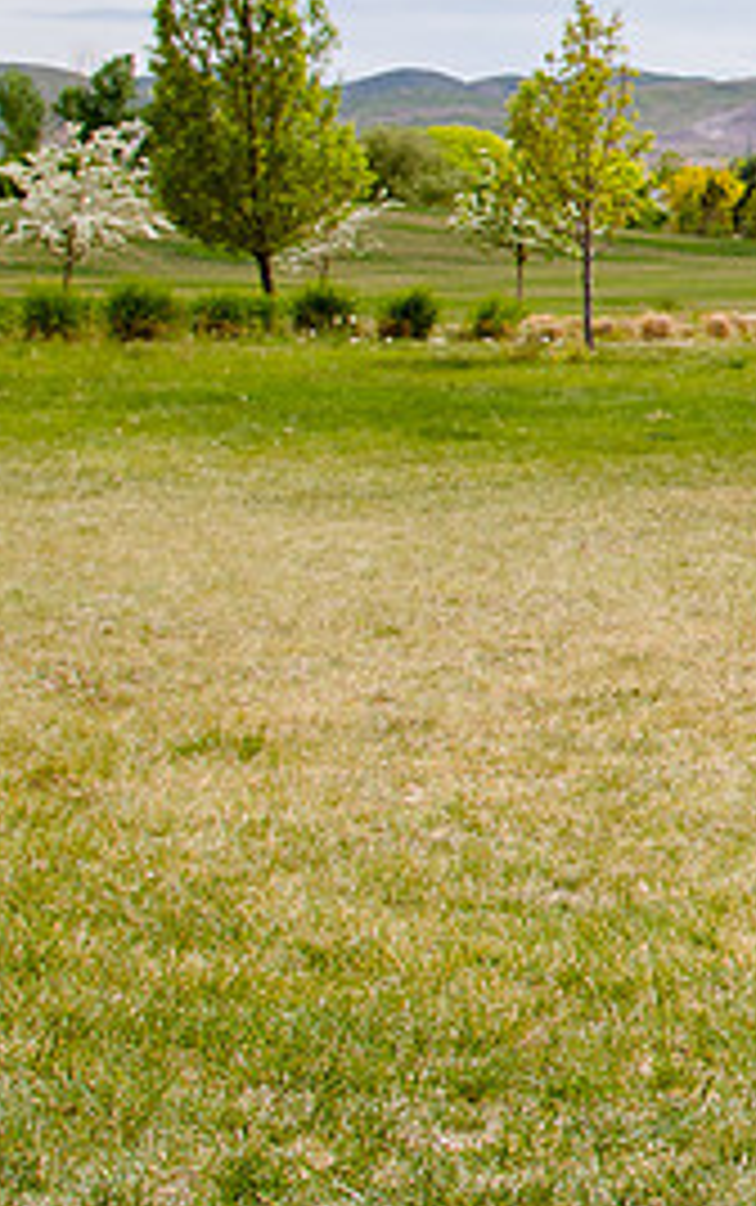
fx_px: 3125
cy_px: 225
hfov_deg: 12.3
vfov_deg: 21.5
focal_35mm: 95
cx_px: 1497
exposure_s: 1/640
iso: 200
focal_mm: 27
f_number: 6.3
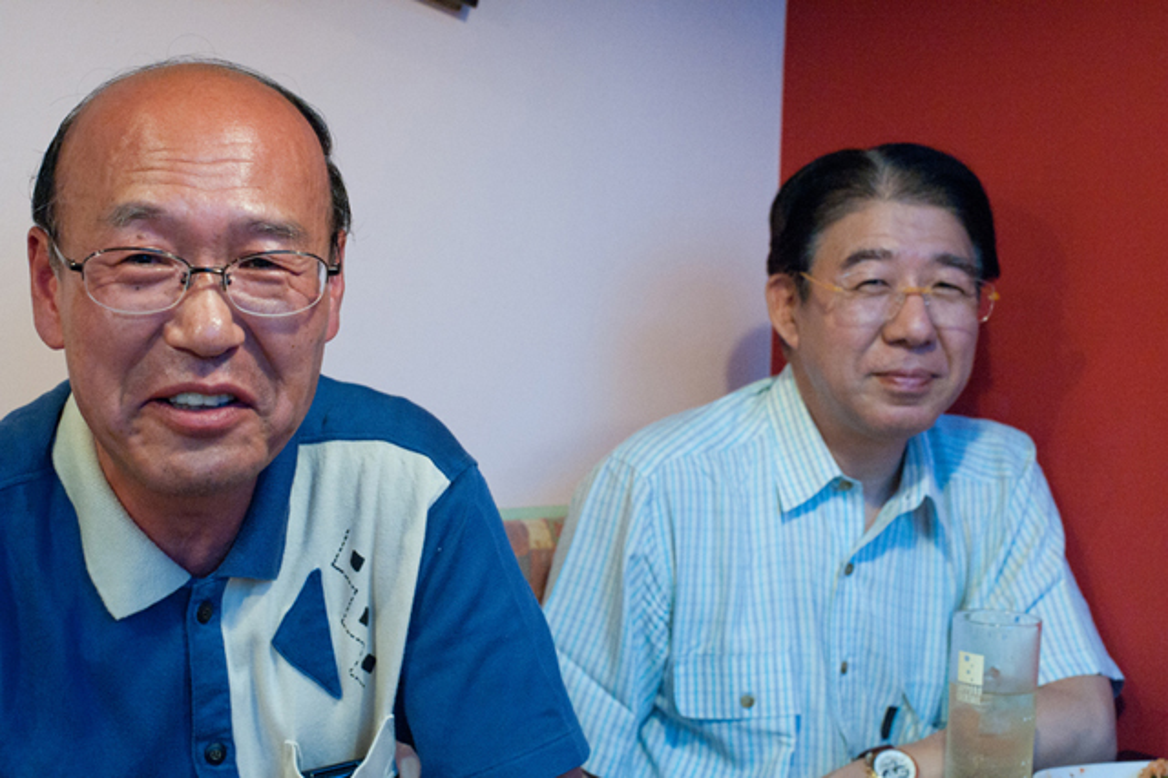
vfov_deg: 27.0
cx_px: 584
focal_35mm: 50
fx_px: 1621
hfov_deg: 39.6
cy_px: 389
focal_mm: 50
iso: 6400
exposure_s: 1/60
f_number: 8
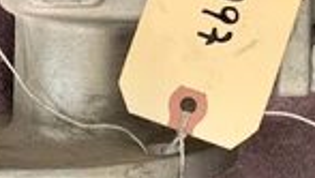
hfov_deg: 26.1
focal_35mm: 77
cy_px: -28
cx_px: 311
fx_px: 644
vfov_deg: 15.2
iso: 320
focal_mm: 4.25
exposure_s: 1/60
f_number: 1.8
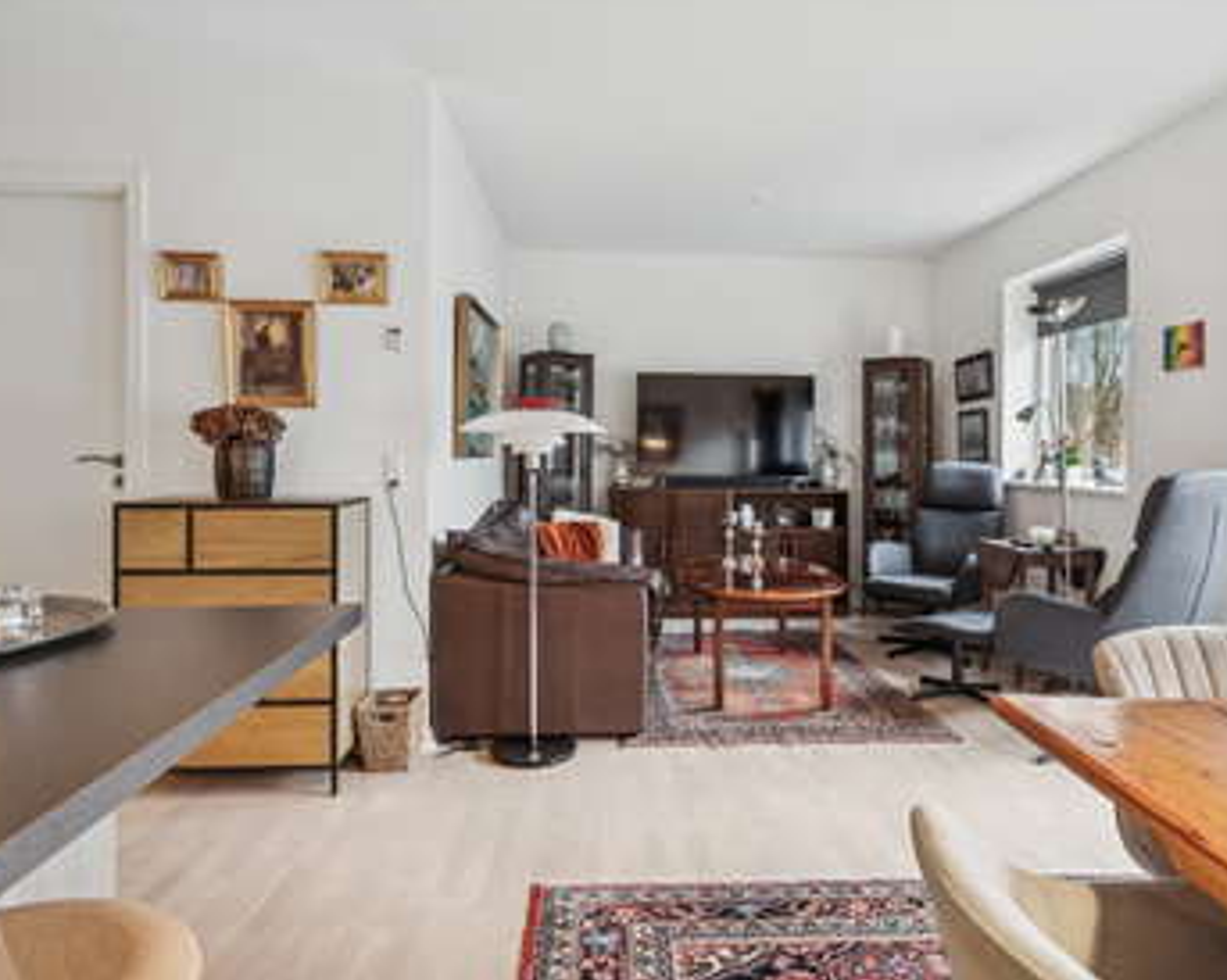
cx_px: 644
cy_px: 483
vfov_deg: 60.8
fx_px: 835
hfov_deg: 72.6
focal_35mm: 23
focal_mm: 20
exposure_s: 1/4
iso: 640
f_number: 9
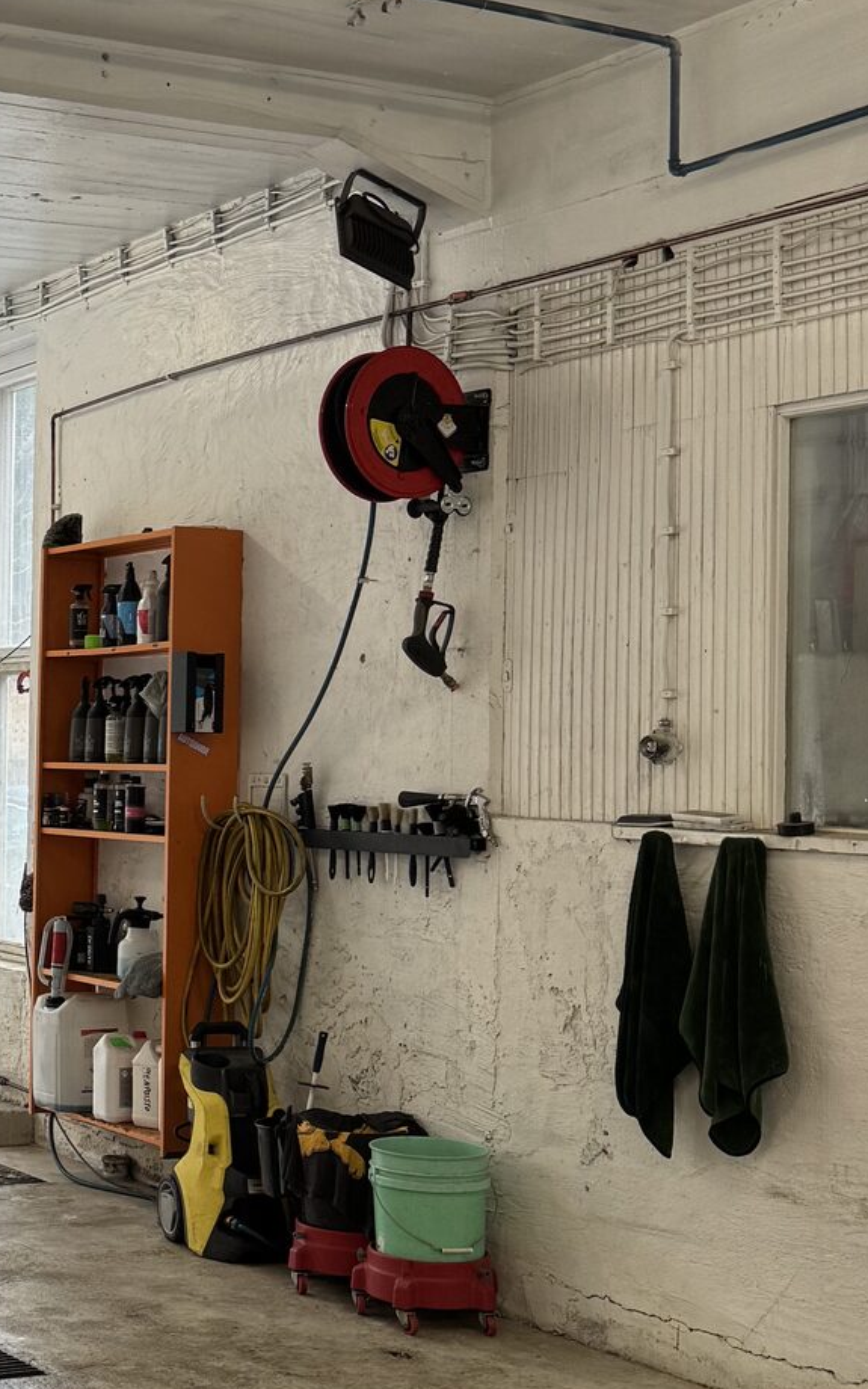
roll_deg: -1.2
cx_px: -210
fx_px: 2233
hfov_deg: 20.4
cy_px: 700
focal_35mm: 59
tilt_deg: +2.1
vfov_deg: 34.5
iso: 80
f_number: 1.78
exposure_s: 1/100
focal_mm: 6.76
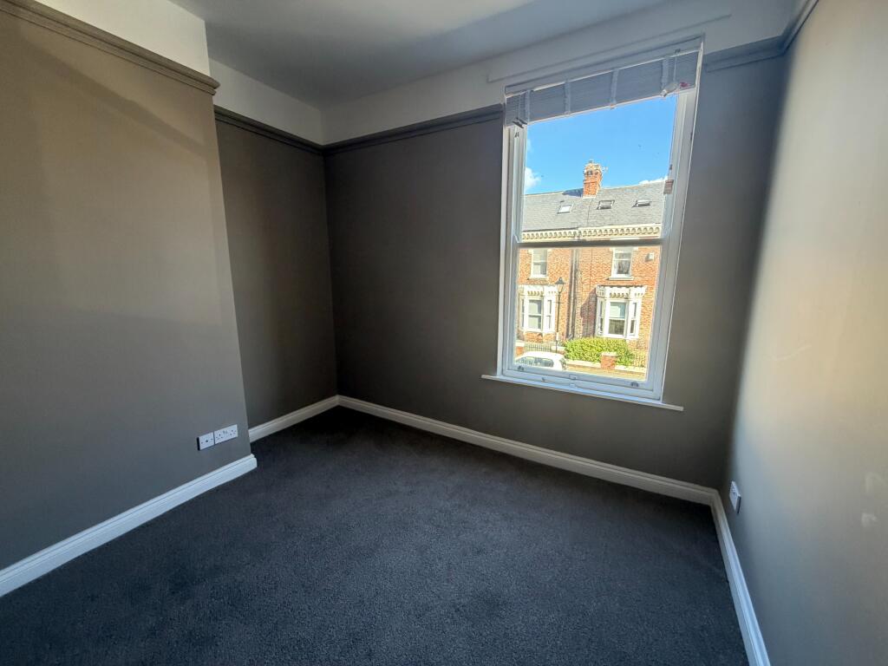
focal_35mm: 14
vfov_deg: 85.7
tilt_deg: -10.7
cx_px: 444
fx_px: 359
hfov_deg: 102.1
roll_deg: -0.6
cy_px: 333
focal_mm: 2.22
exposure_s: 1/121
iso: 125
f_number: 2.2
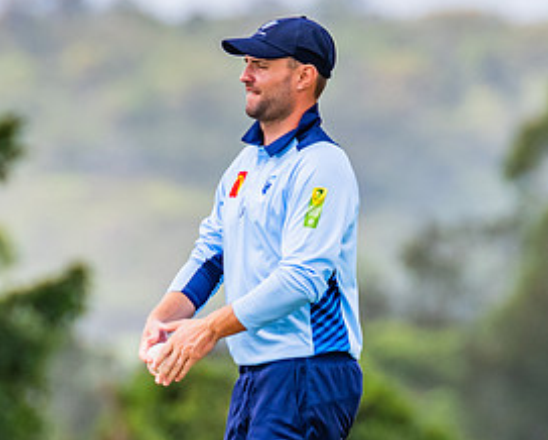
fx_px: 29896
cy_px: 386
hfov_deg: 1.1
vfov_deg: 0.8
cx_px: 206
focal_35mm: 1842
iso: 800
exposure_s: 1/1250
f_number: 9
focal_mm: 600
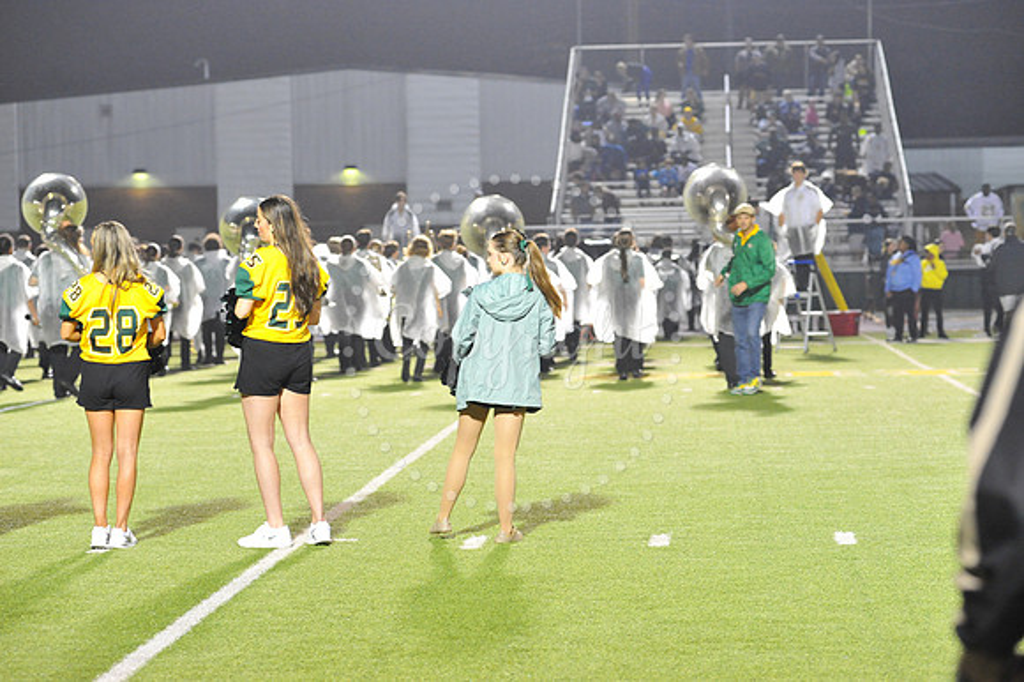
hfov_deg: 18.3
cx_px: 512
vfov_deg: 12.2
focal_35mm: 112
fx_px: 3184
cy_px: 341
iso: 4000
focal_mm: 112
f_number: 4
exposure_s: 1/160
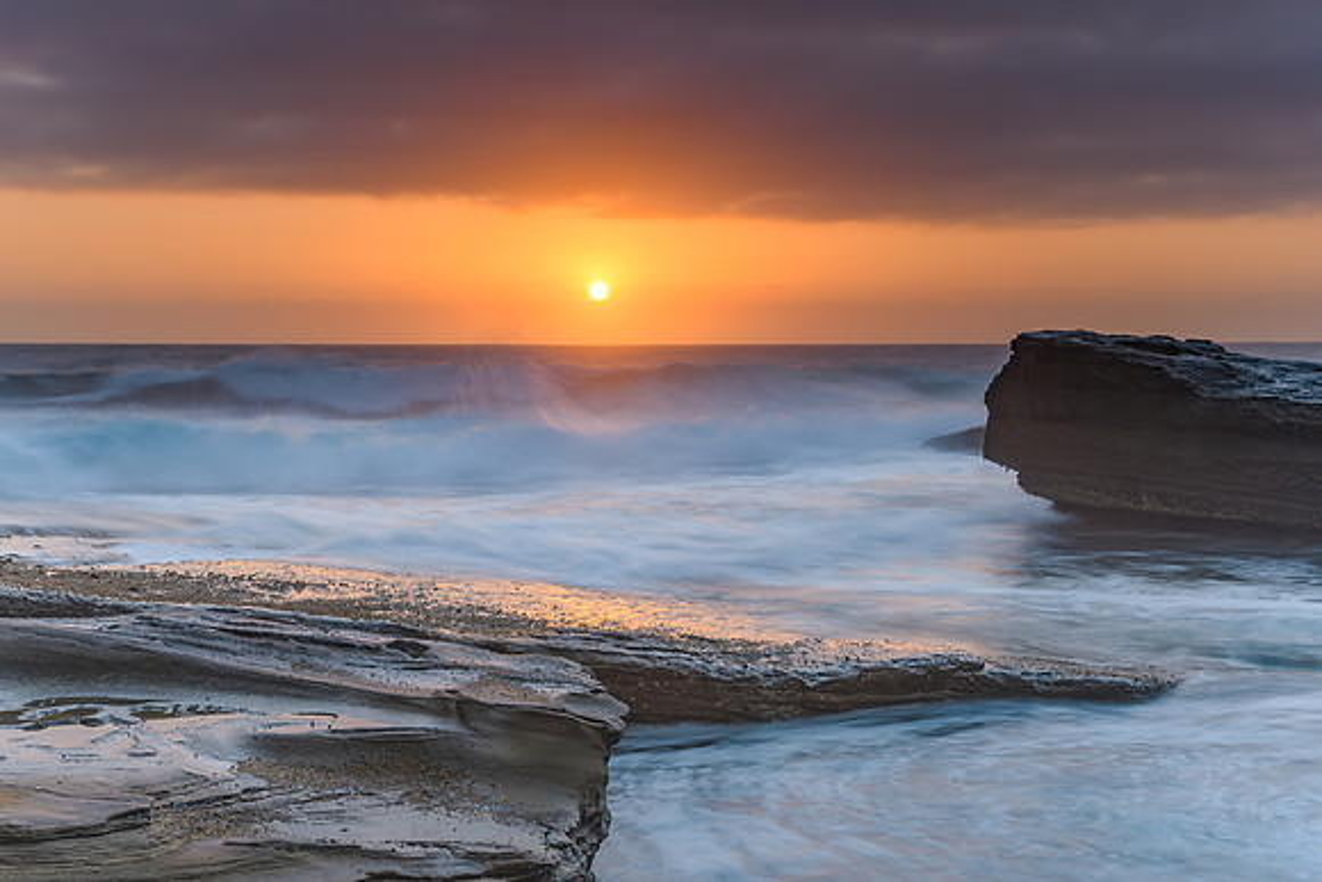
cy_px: 441
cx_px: 661
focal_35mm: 46
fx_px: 1686
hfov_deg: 42.8
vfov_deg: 29.3
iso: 50
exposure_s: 1
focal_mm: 30
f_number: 10
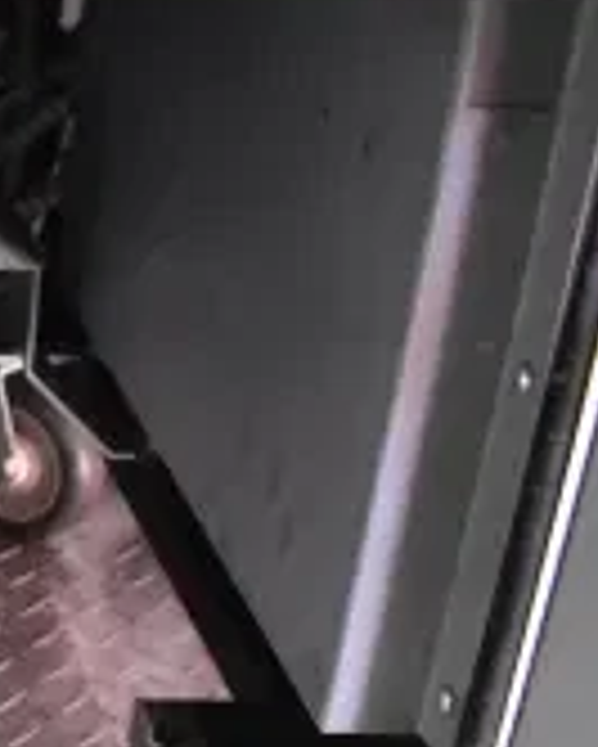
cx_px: -742
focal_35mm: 93
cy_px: 592
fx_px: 2056
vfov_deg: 20.4
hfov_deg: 13.3
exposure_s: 1/60
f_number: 4
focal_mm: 18
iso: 6400
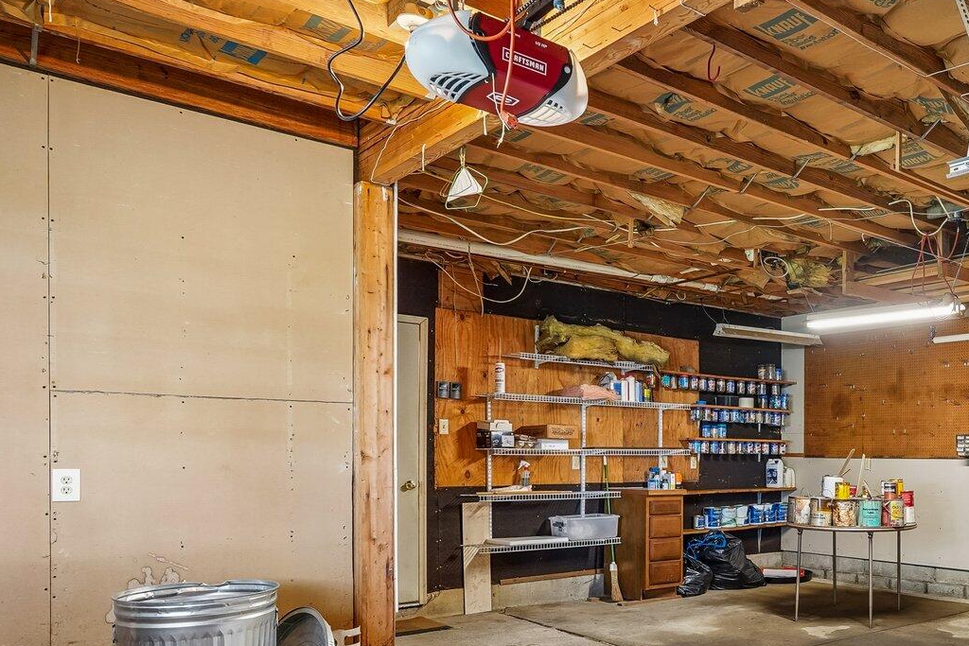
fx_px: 888
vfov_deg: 39.1
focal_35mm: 33
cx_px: 830
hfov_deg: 52.0
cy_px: 470
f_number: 8
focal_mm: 16.5
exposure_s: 1/5
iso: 400
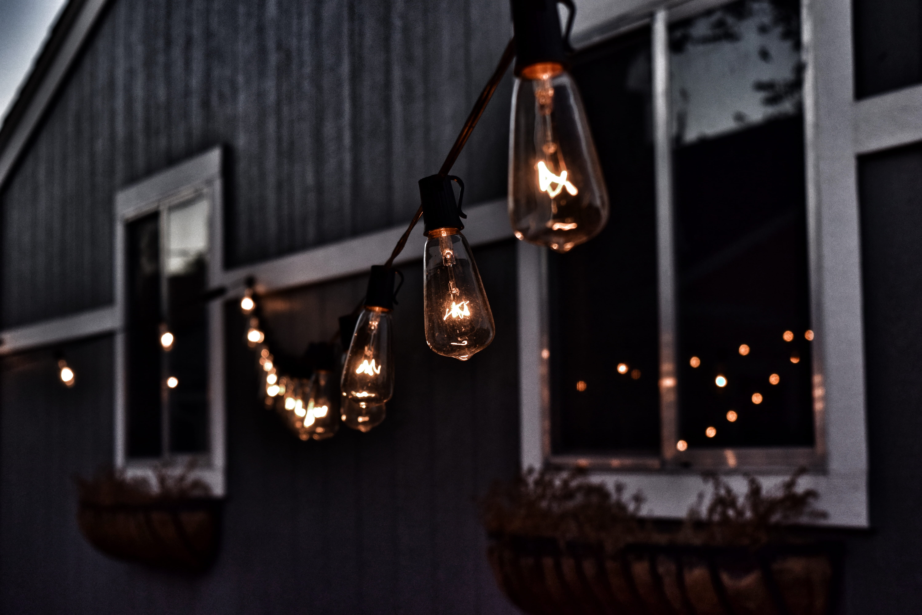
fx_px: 1767
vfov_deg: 19.7
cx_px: 461
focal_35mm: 69
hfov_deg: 29.2
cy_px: 308
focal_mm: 46
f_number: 7.1
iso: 400
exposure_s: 1/200
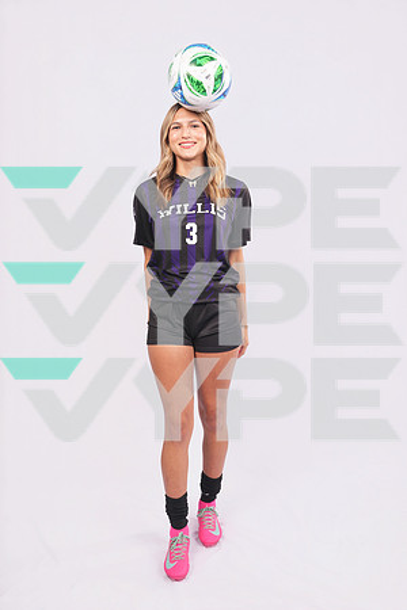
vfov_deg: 53.1
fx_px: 610
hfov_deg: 36.9
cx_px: 204
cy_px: 305
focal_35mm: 36
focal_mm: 36
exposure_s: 1/200
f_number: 7.1
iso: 160
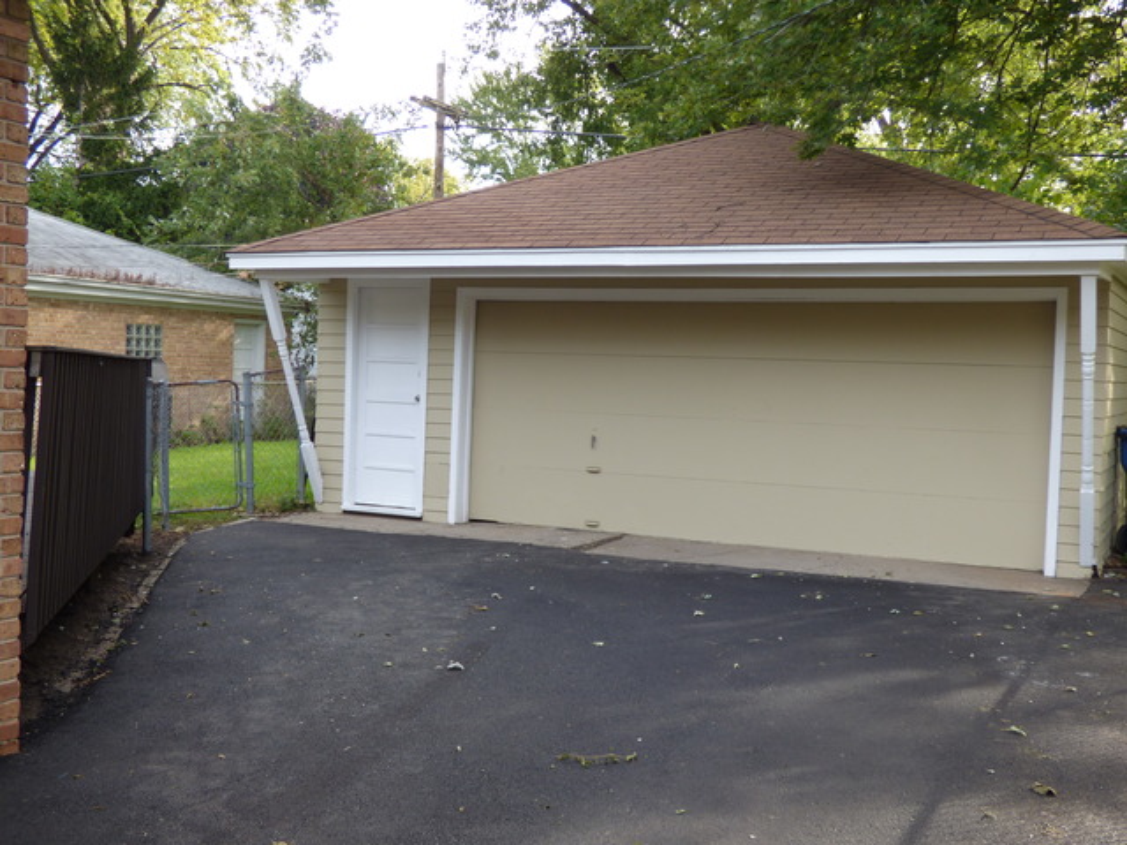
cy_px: 422
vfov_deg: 35.1
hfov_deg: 45.8
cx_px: 564
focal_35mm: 41
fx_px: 1335
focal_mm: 7.07
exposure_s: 1/125
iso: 100
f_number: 3.6
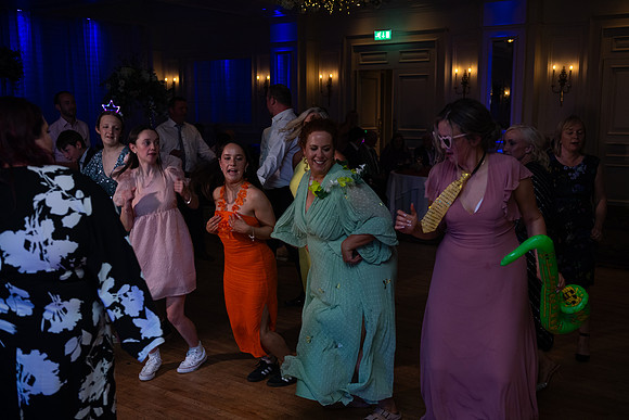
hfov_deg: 48.4
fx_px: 699
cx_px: 314
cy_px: 210
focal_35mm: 40
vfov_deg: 33.4
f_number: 3.5
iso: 640
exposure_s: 1/160
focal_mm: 40
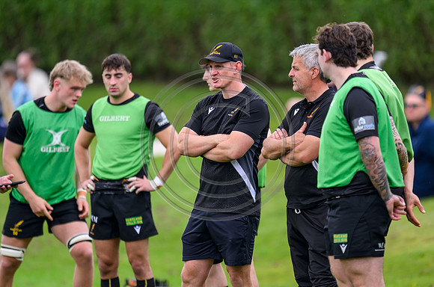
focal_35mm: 641
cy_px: 123
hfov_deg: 3.2
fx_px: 7708
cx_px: 247
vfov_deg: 2.1
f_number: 4
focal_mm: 560
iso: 500
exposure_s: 1/1000
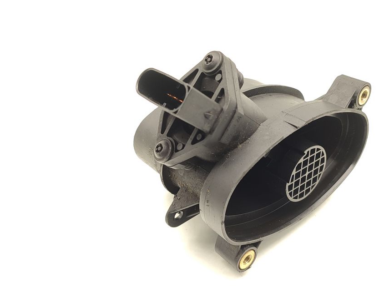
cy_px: 148
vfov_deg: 41.1
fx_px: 404
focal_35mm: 36
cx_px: 243
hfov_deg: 49.7
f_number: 1.89
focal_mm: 5.89
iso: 200
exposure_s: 1/80
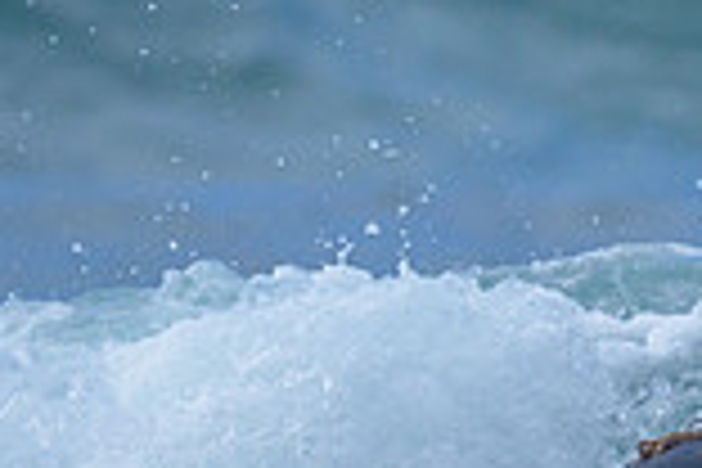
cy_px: 646
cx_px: 1098
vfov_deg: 0.4
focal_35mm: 3587
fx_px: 69941
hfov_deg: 0.6
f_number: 6.3
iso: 360
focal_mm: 800
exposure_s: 1/2000
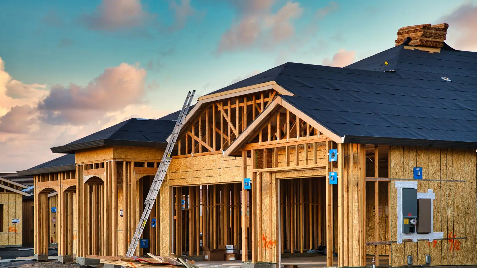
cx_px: 239
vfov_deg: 15.3
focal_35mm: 79
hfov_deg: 26.9
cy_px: 155
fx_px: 999
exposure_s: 1/200
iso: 640
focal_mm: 75
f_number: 5
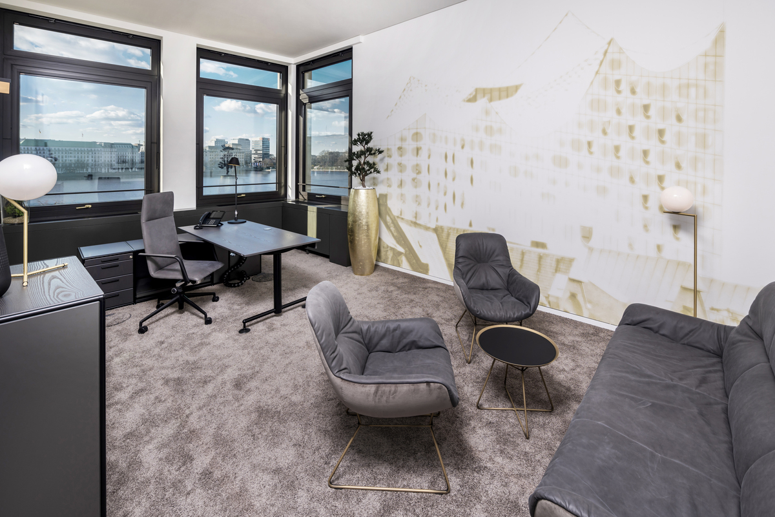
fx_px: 301
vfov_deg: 81.2
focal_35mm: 14
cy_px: 258
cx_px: 388
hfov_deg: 104.3
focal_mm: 14
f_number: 5.6
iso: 50
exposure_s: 1/160
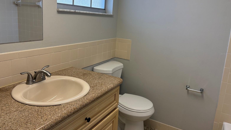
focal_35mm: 29
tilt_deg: -11.3
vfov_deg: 40.0
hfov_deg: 66.1
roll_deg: -2.7
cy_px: 54
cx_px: 115
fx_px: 178
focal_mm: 5.96
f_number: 1.6
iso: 125
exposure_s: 1/120
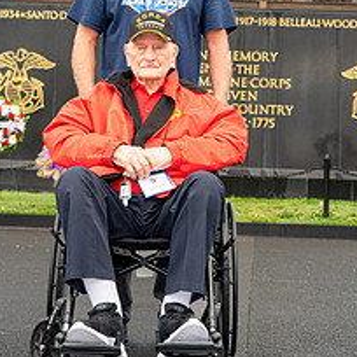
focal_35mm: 101
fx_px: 1178
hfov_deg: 17.2
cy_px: 7
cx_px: 158
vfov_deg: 16.9
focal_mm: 54
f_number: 6.3
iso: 400
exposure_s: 1/100
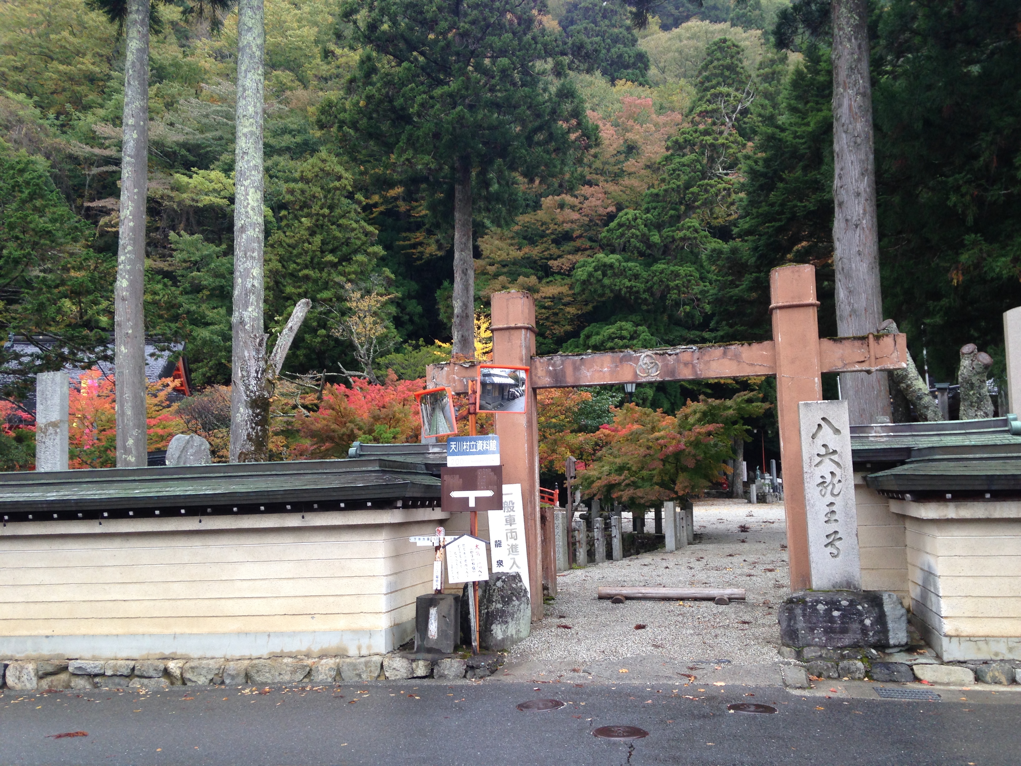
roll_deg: +2.1
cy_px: 383
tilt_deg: +6.6
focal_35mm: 33
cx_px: 510
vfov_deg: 42.9
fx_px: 973
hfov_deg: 55.4
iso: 50
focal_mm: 4.12
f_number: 2.4
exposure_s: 1/120
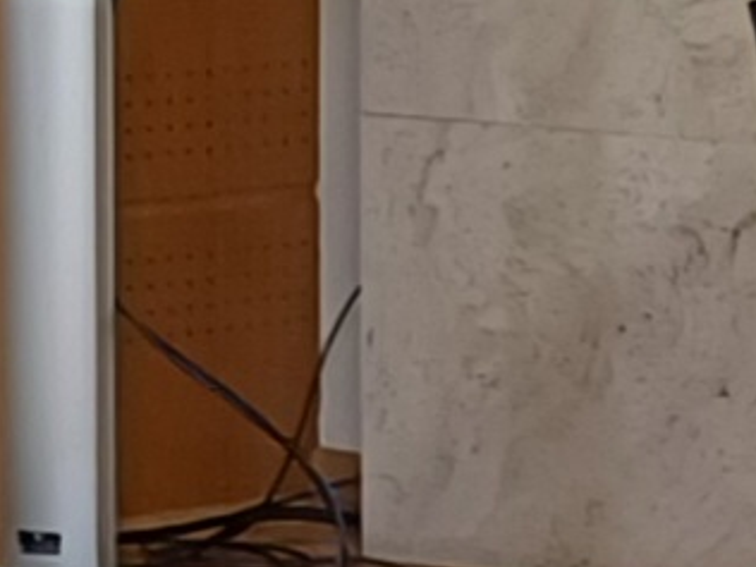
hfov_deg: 12.4
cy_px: -66
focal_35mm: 148
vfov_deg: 9.9
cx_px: 1276
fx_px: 3232
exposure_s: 1/50
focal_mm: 4.65
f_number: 1.8
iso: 64
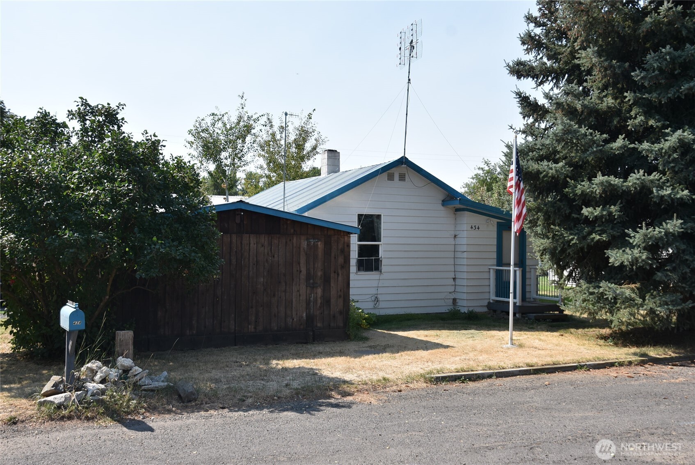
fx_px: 637
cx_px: 348
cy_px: 232
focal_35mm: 33
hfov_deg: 57.2
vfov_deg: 40.0
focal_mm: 22
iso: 100
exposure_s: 1/250
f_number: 6.3
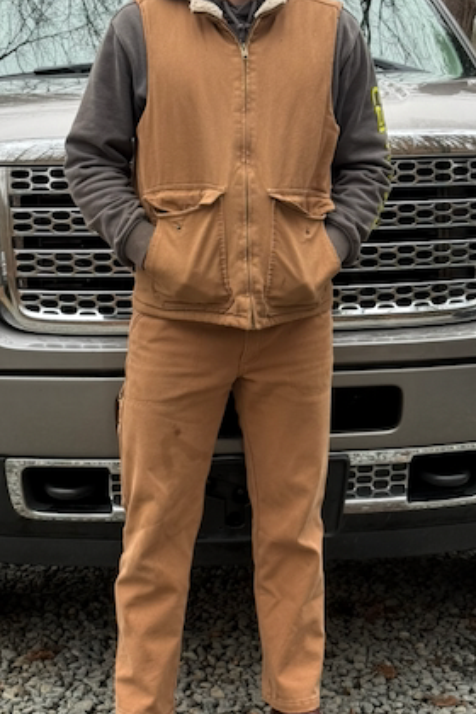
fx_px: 1507
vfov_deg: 26.6
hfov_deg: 17.9
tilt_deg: -8.0
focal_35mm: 76
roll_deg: -2.8
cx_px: 241
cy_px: 318
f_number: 1.78
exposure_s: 1/215
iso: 100
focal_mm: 6.76
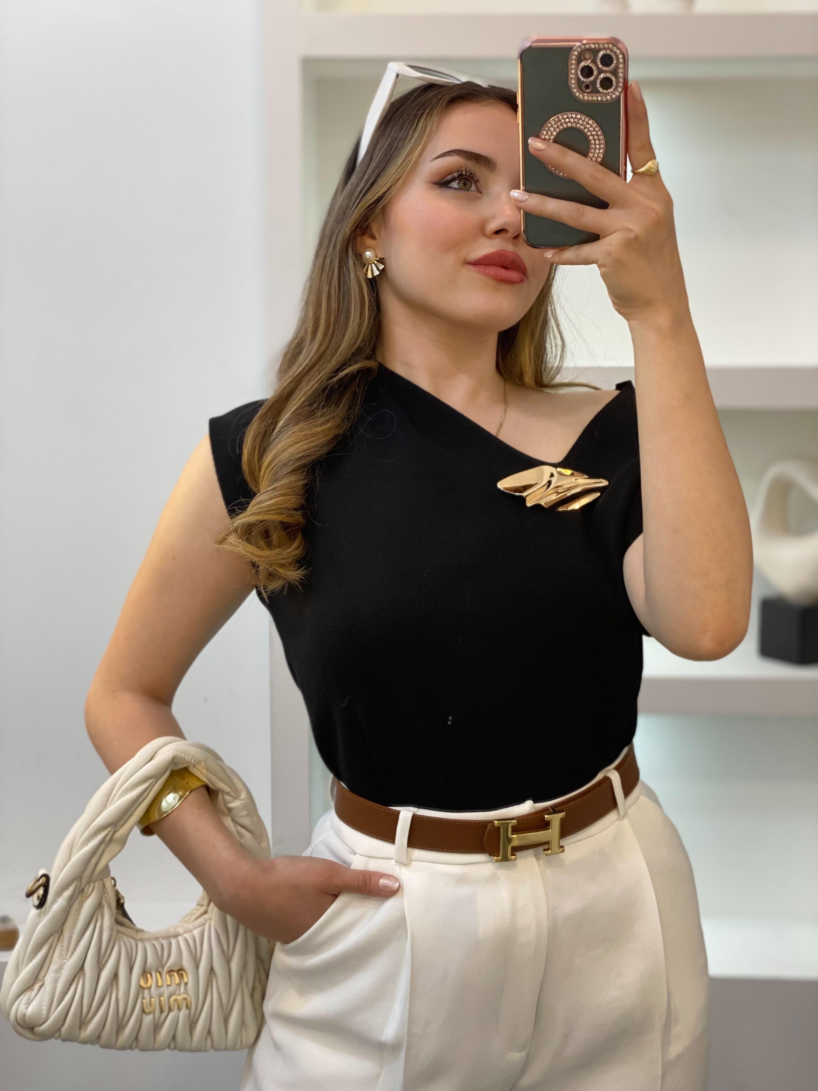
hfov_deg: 28.0
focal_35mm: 52
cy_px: 546
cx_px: 409
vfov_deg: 36.8
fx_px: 1638
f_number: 2
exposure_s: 1/100
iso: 100
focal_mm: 6
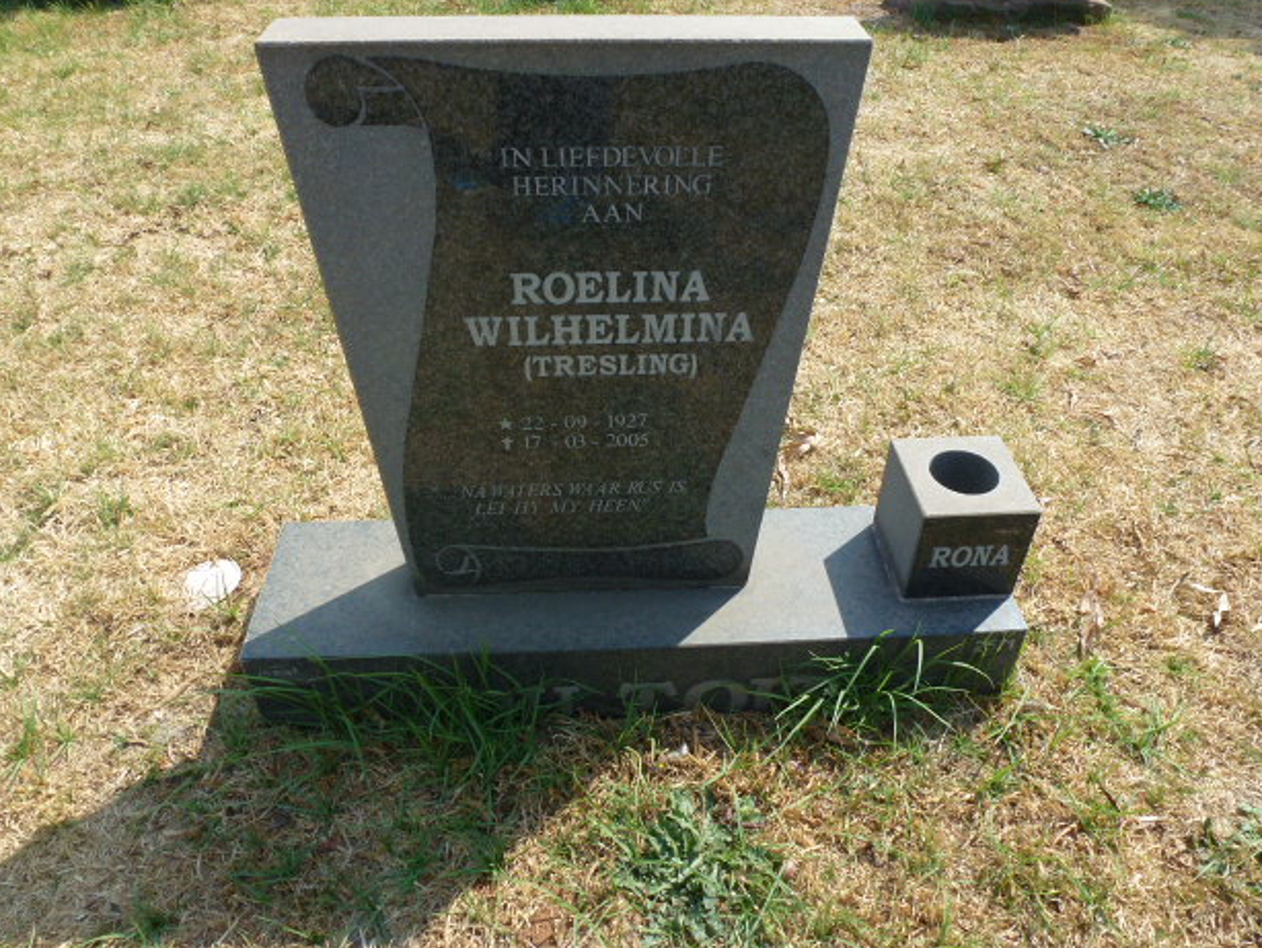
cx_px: 633
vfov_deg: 54.9
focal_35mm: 25
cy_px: 479
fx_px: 912
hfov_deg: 69.4
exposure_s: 1/400
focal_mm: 4.3
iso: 100
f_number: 4
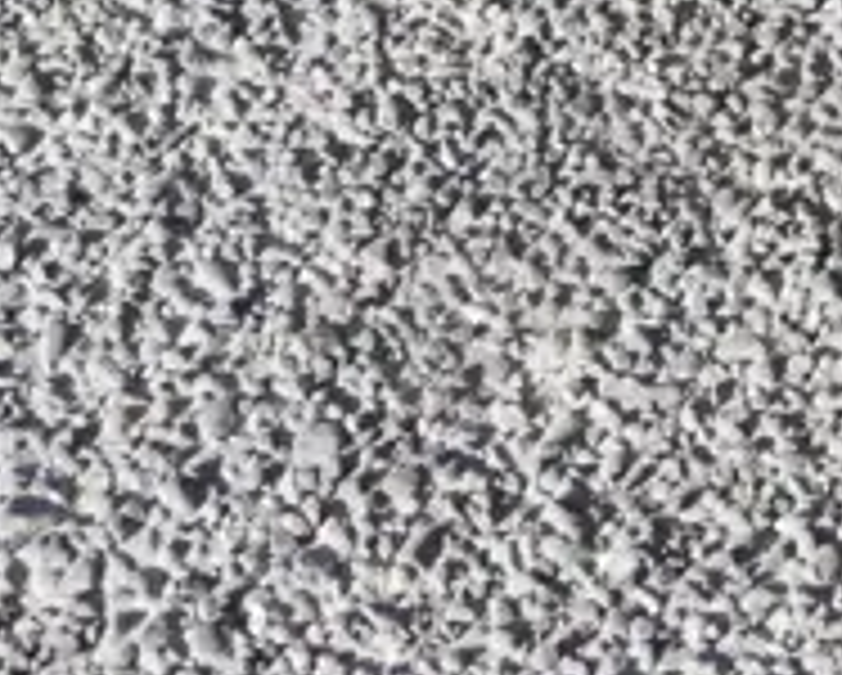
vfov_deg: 5.6
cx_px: 2175
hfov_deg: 6.8
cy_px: -1001
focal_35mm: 267
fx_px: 6661
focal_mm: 25
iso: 200
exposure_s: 1/200
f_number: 7.1
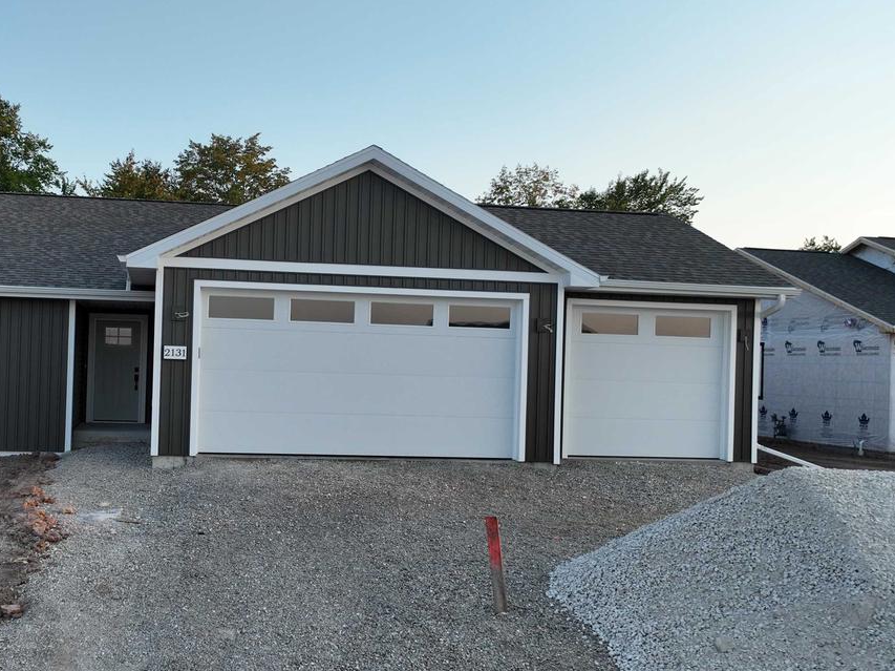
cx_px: 280
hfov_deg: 50.2
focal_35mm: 36
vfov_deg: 39.6
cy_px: 351
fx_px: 930
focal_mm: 12.29
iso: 200
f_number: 2.8
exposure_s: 1/320
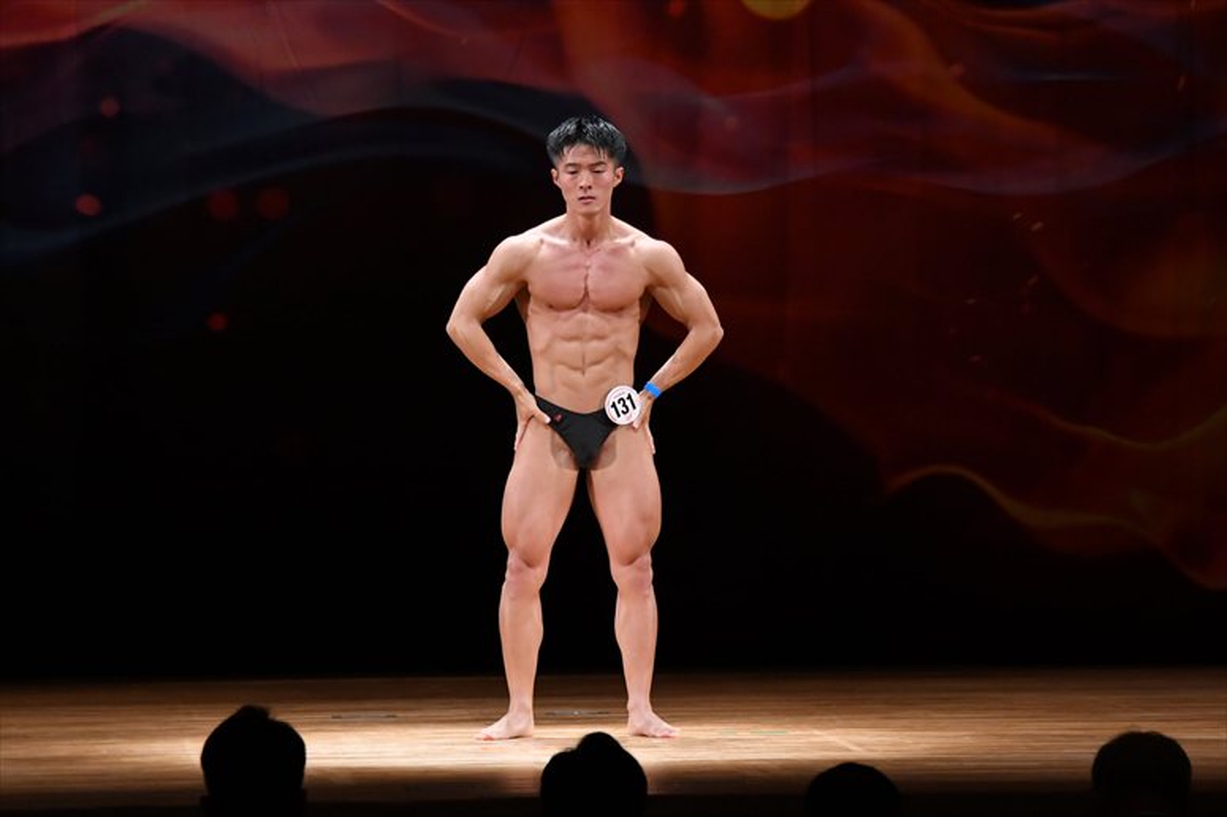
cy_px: 408
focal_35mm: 225
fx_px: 7665
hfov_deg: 9.2
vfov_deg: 6.1
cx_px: 614
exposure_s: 1/400
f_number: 5.6
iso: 3200
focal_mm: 150
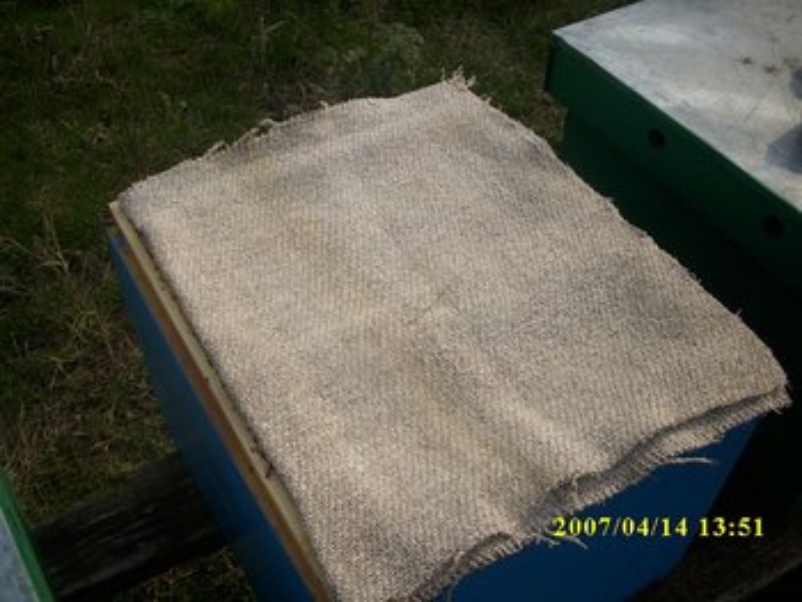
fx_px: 719
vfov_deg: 45.5
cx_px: 401
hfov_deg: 58.3
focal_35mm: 31
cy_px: 301
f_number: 5.6
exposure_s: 1/521
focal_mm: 6.2
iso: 50
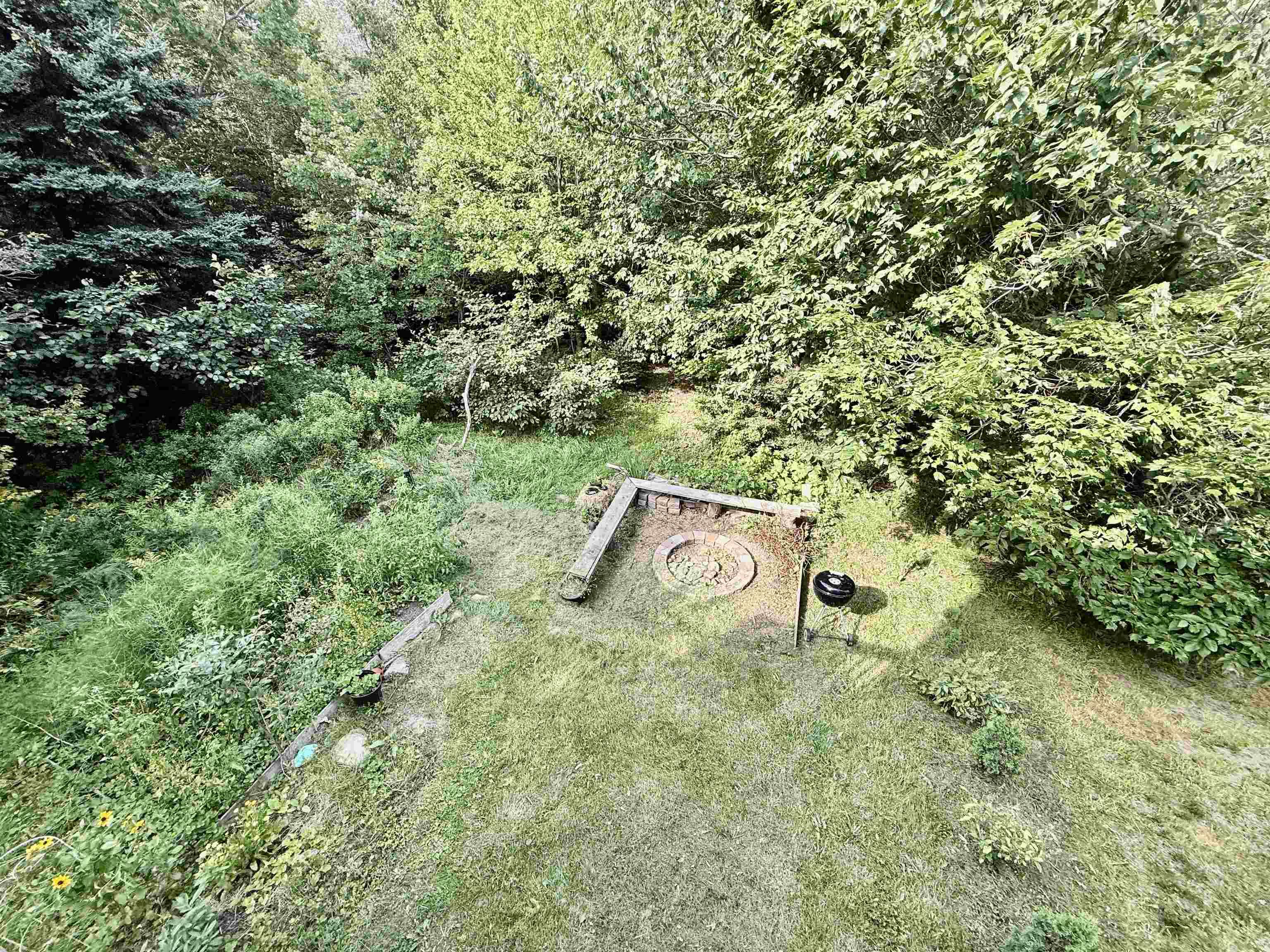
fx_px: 514
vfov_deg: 85.7
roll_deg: +1.3
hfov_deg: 102.1
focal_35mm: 14
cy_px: 476
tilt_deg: -29.1
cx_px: 635
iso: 50
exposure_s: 1/230
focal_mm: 2.22
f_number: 2.2
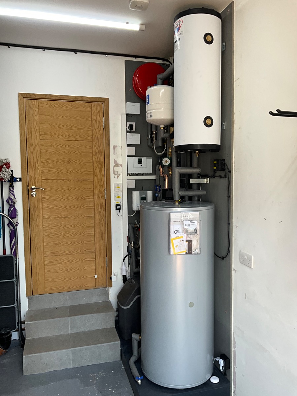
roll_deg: +0.2
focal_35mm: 29
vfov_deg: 61.7
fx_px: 332
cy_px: 198
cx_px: 148
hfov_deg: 48.2
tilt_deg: -3.5
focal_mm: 3
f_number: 1.8
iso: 40
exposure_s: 1/100
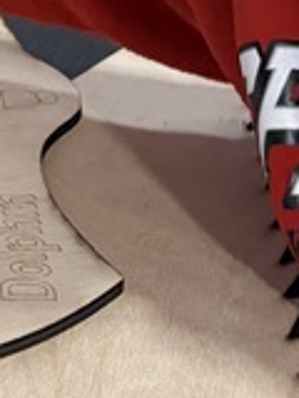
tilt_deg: -17.5
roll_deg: -1.9
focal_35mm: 166
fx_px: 1912
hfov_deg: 8.8
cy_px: -137
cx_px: -120
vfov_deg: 11.6
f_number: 1.6
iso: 250
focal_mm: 5.96
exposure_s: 1/60
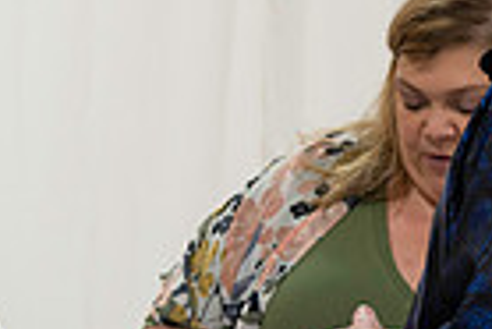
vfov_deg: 3.9
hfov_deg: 5.8
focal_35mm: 355
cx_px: 103
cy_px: 274
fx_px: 4857
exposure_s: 1/125
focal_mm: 85
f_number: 3.5
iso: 640
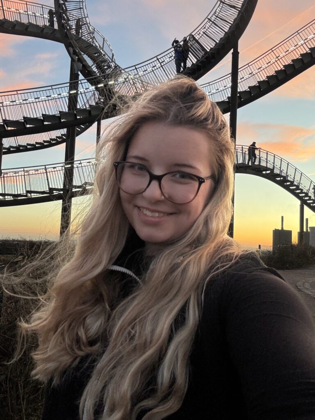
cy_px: 210
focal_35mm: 30
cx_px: 158
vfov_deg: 60.0
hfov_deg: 46.8
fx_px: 364
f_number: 1.9
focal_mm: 2.69
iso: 40
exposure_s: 1/121
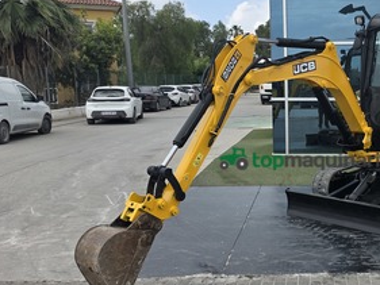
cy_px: 159
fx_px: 494
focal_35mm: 45
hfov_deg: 39.8
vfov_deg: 32.2
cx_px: 321
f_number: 1.7
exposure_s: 1/4539
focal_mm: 6.3
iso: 80
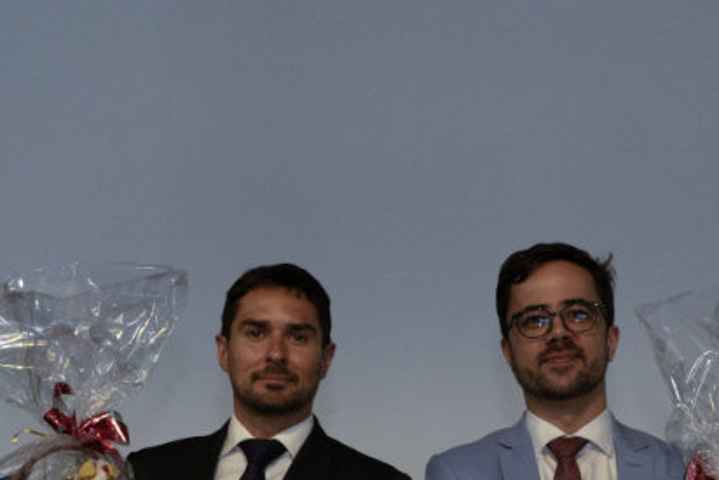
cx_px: 372
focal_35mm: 102
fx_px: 2038
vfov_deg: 12.9
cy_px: 674
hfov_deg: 20.0
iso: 2500
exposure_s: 1/100
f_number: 4
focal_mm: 35
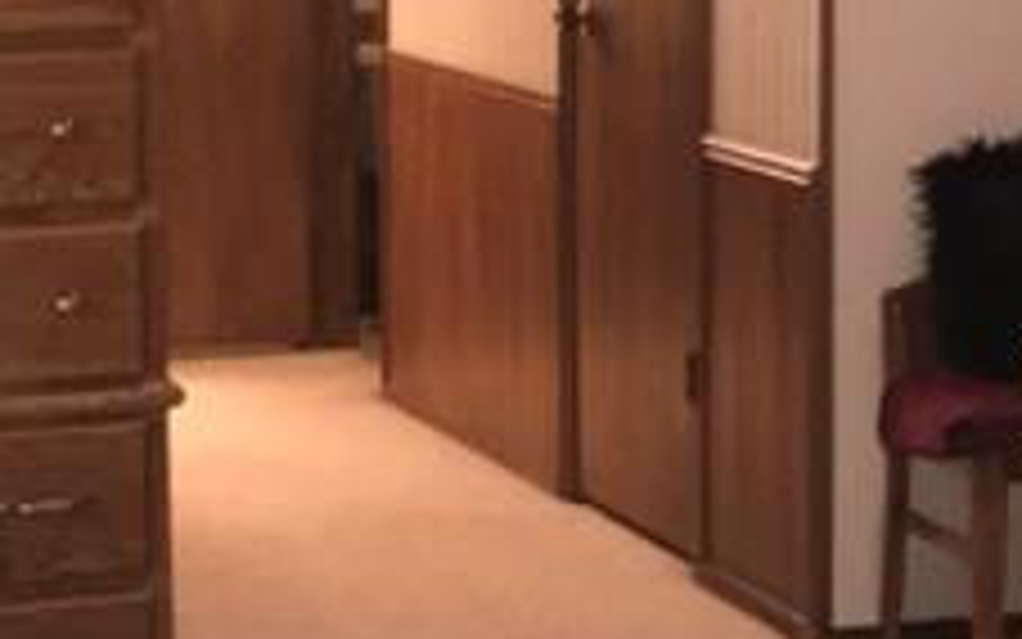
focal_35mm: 134
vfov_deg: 9.8
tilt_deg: -4.8
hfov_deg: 15.6
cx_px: 468
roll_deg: +0.7
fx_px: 3733
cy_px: 144
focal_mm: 3.99
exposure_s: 1/16
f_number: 1.8
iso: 64
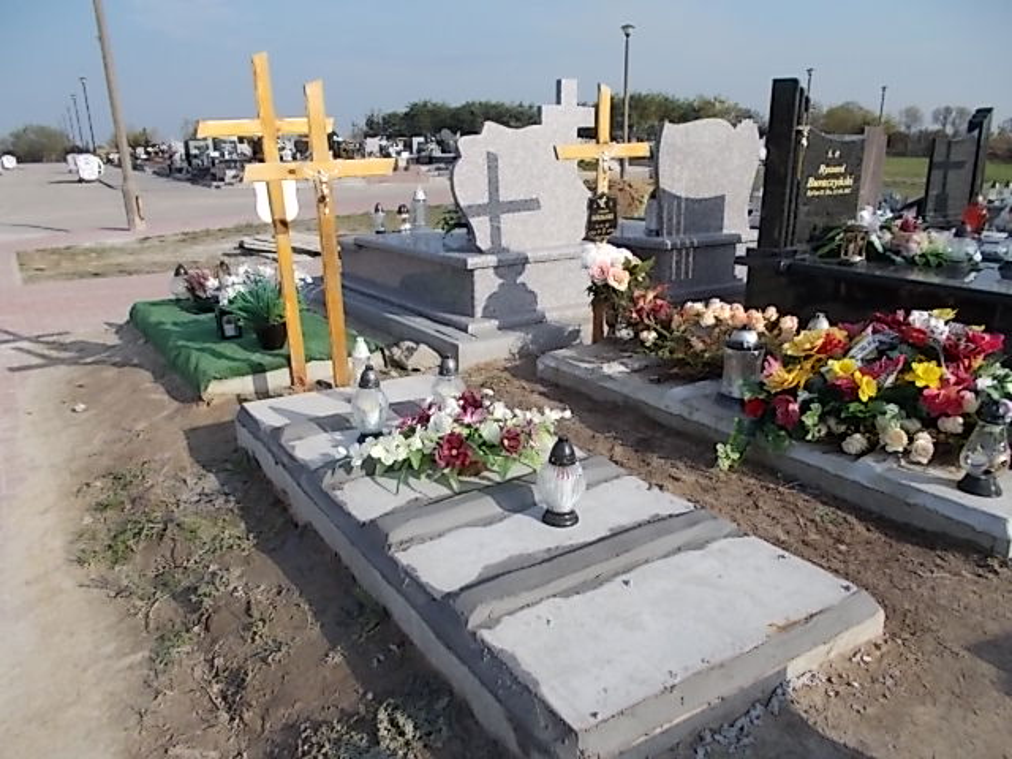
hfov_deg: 67.3
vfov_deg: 53.1
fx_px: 760
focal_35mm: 26
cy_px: 380
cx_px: 506
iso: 80
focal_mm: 4.6
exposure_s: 1/200
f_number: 8
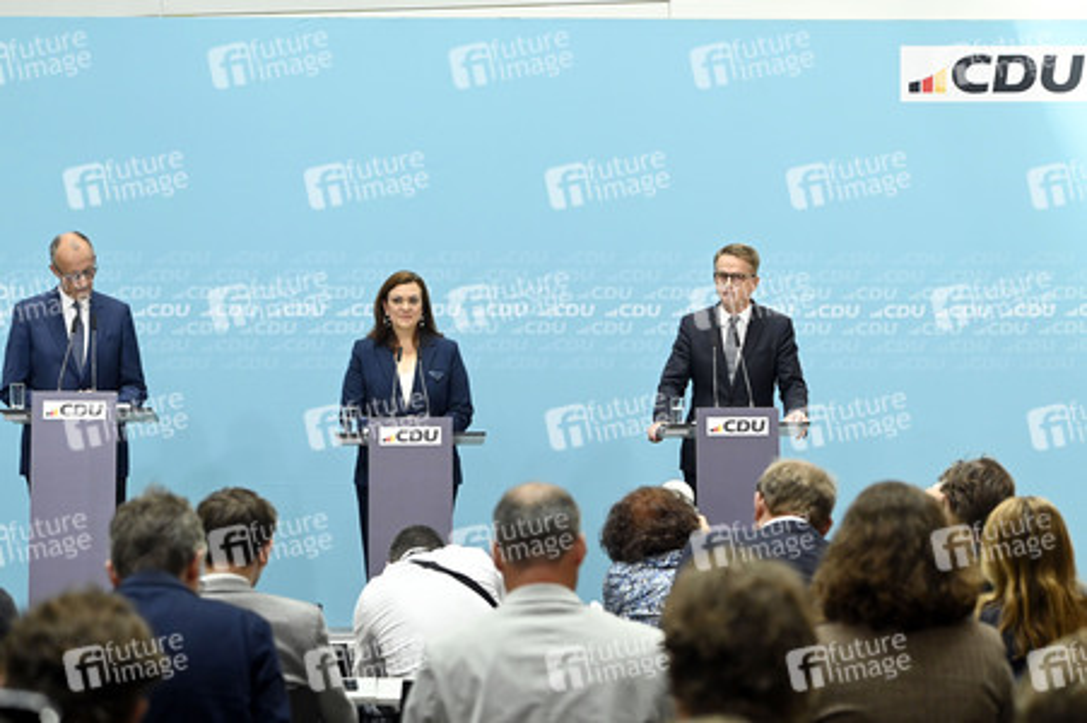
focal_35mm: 85
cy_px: 362
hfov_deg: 23.9
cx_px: 544
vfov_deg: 16.0
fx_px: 2565
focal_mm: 85
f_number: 4
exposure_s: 1/1600
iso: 4000
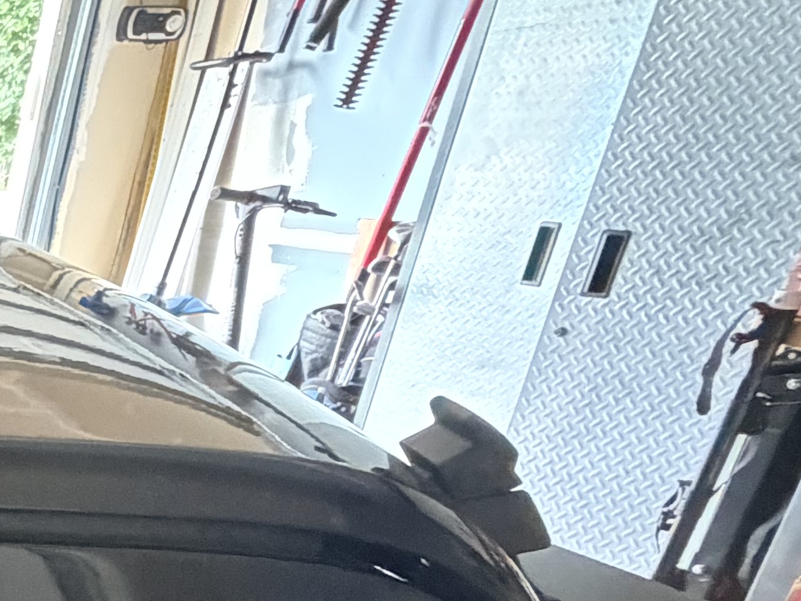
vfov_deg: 24.4
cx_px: -708
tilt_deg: -22.6
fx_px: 1296
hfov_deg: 20.7
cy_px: 654
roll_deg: +0.1
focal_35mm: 56
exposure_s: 1/60
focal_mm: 2.22
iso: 1250
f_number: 2.2
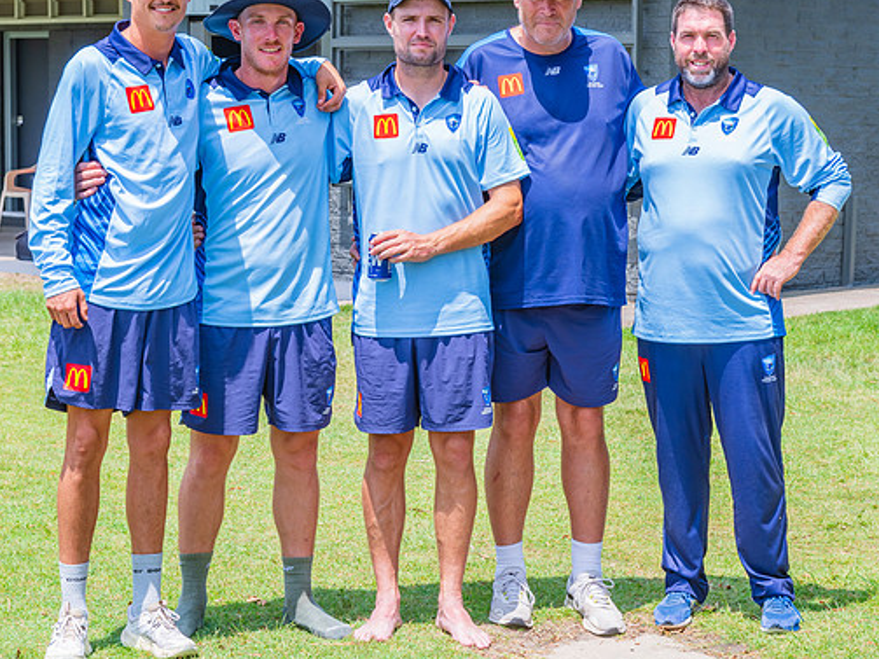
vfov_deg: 15.2
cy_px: 304
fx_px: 2463
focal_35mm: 97
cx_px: 518
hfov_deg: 20.2
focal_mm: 62
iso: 200
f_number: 8
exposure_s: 1/250
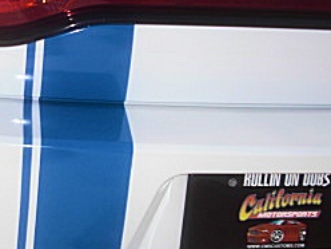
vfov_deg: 15.9
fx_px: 889
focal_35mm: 93
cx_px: -27
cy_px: 122
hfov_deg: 20.2
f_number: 2.8
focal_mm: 6.3
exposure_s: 1/800
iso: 50
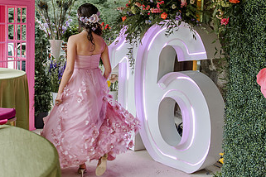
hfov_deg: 36.4
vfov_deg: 24.8
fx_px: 399
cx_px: 85
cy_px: 45
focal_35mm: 54
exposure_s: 1/160
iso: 500
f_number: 2.8
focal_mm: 28
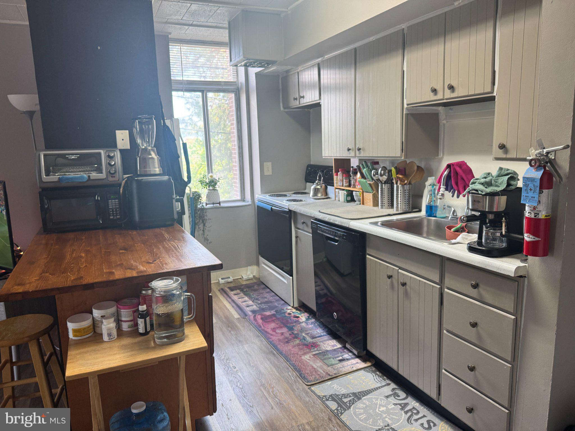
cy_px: 216
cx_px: 288
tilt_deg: -9.9
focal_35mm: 24
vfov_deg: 56.8
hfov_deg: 71.6
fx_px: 399
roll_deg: +2.0
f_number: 1.78
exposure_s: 1/60
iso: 160
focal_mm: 6.76
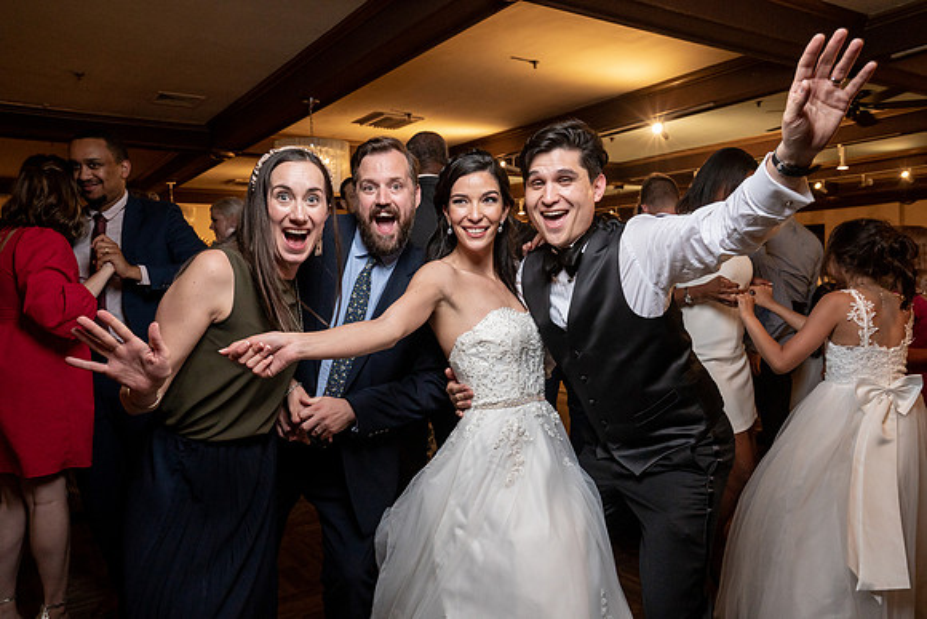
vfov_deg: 48.0
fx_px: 695
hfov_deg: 67.4
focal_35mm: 27
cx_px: 464
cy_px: 310
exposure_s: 1/200
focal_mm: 27
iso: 2000
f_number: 5.6
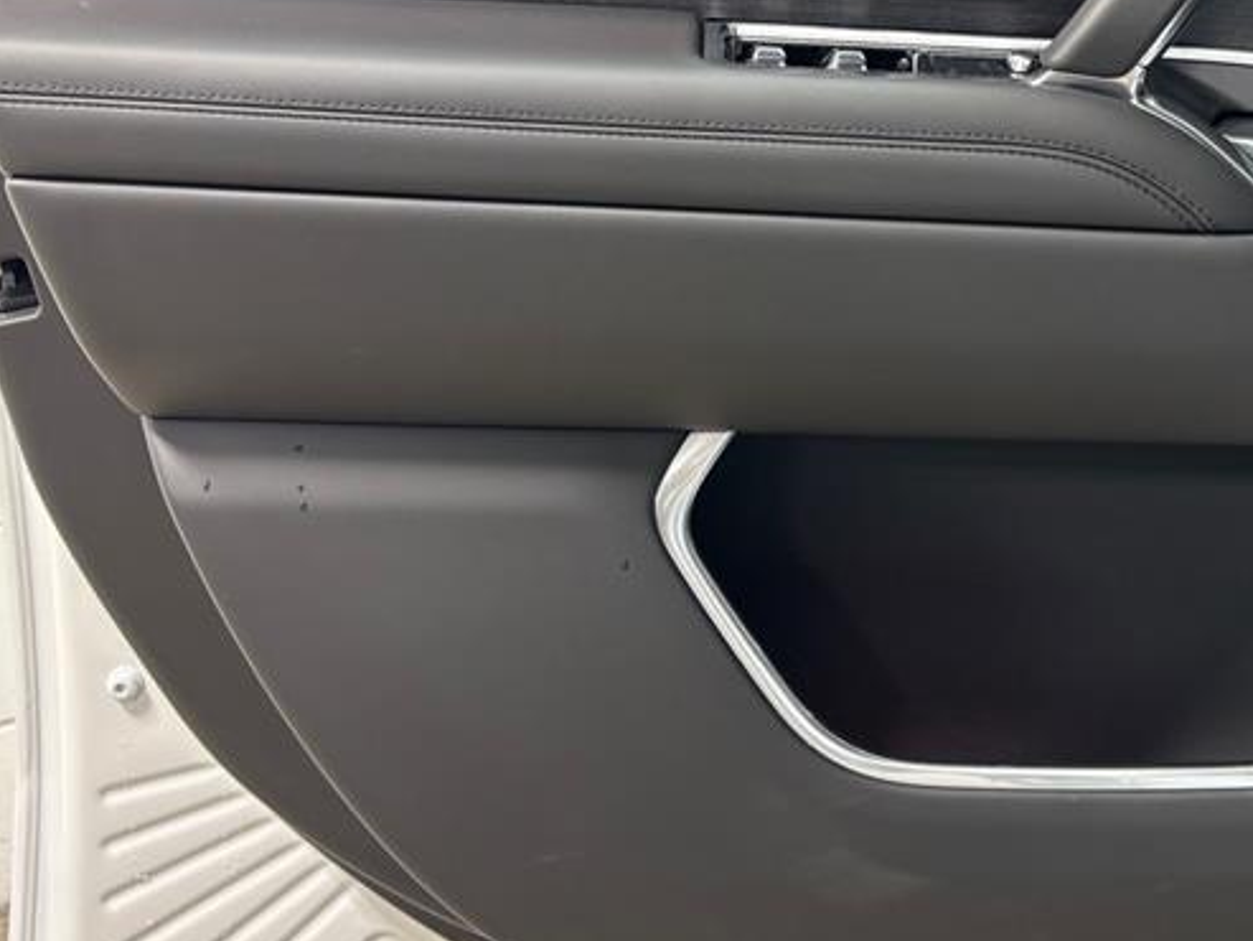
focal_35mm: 54
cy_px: 181
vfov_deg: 26.5
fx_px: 1955
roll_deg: +2.6
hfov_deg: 35.0
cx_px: 890
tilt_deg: -15.0
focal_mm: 5.96
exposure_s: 1/60
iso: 80
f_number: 1.6
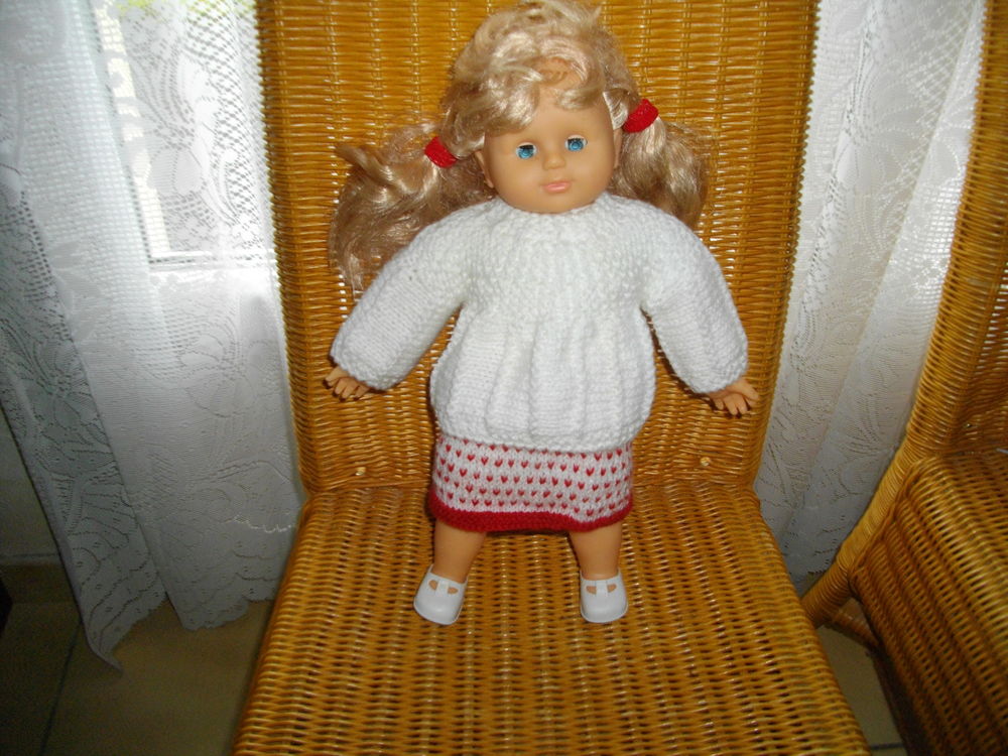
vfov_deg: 44.2
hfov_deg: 56.8
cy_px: 378
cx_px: 504
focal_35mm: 32
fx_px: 932
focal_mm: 5.7
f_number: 2.9
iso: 200
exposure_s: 1/50
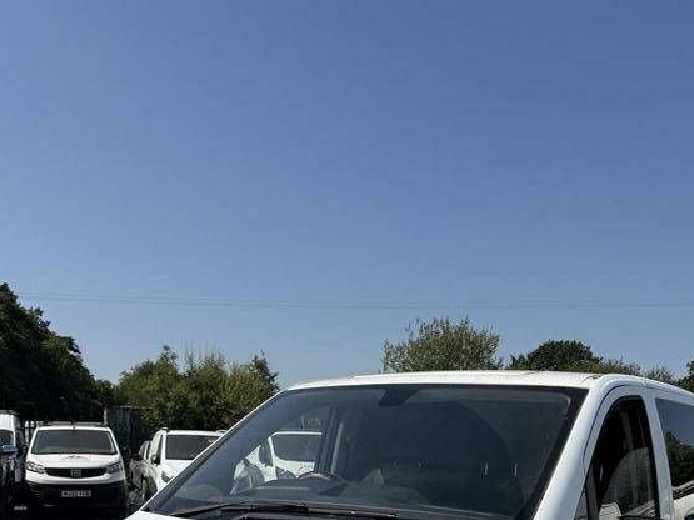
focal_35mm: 42
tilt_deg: -1.4
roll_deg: -1.7
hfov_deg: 44.8
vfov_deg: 31.4
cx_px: 348
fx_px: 842
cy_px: 539
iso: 50
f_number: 1.6
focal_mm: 5.96
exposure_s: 1/6993
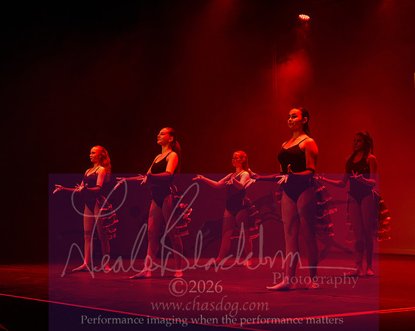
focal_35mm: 68
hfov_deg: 28.1
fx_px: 829
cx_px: 179
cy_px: 139
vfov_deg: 22.6
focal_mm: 50
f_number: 5
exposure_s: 1/200
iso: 4000
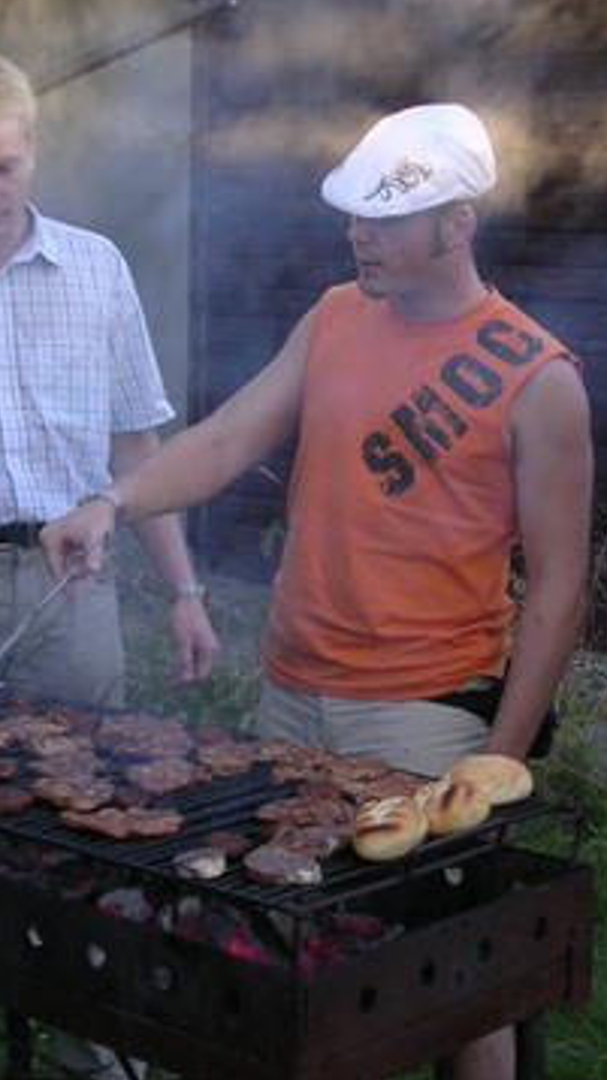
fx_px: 2120
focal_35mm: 74
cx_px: 308
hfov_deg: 16.3
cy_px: 507
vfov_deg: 28.6
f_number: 2.8
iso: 100
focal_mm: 5.8
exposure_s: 1/59.4
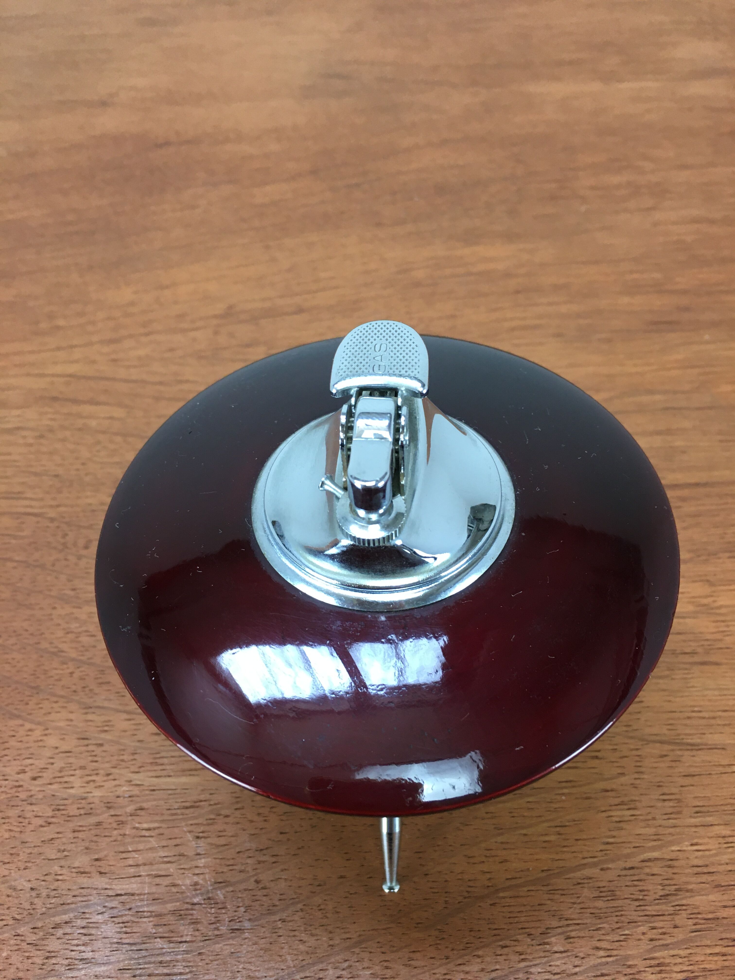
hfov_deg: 48.2
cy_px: 490
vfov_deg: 61.7
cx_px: 368
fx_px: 821
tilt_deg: -53.6
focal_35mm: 29
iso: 64
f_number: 2.2
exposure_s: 1/33
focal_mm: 4.15
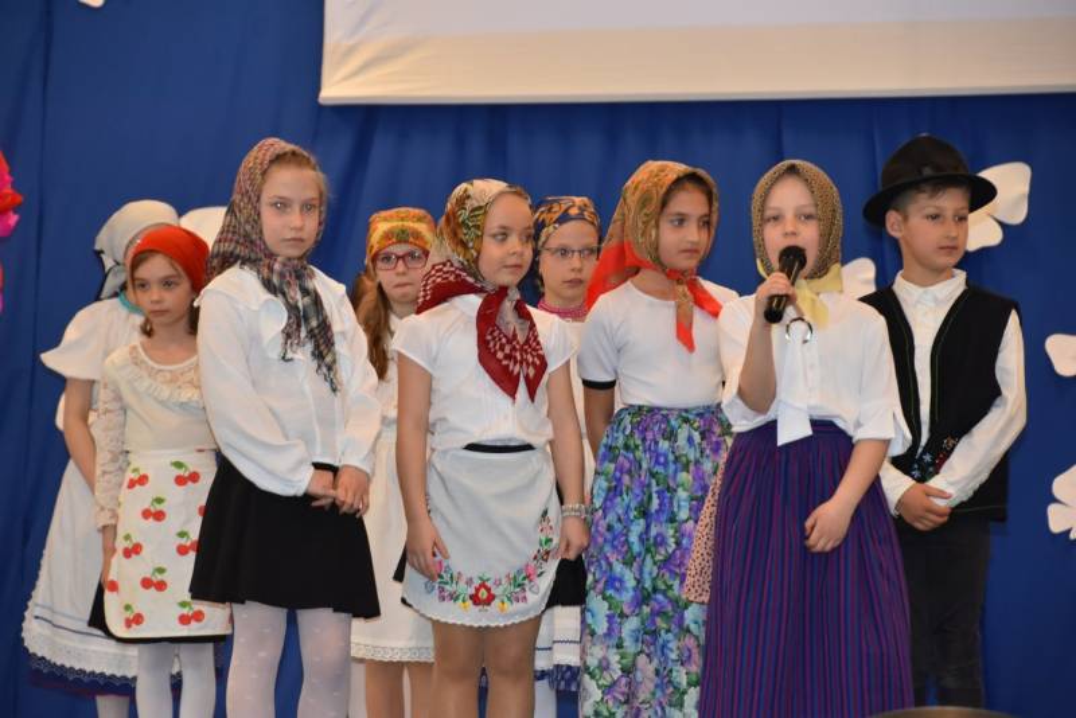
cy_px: 359
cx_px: 538
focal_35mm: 202
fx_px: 6054
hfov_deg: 10.2
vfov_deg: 6.8
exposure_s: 1/60
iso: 900
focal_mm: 135
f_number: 6
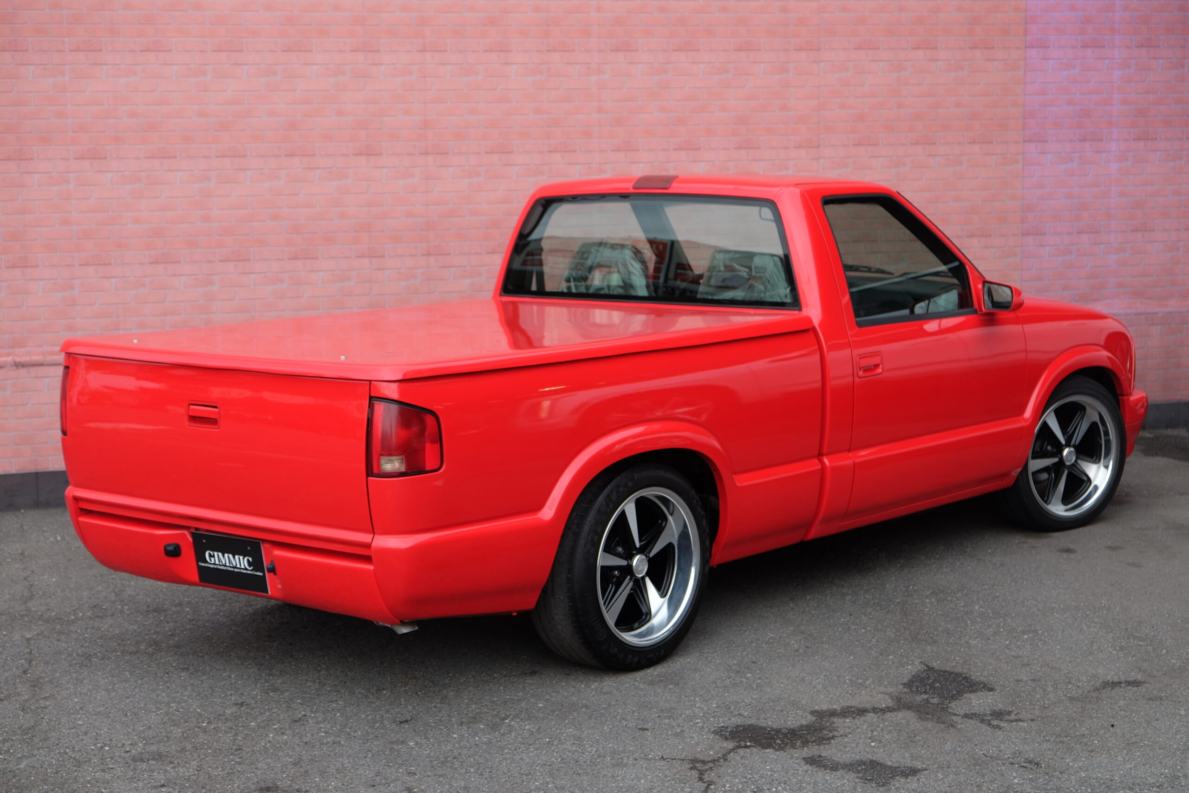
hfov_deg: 31.4
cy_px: 396
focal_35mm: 64
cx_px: 594
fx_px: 2114
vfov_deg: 21.2
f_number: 4
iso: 200
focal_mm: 42.5
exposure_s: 1/125
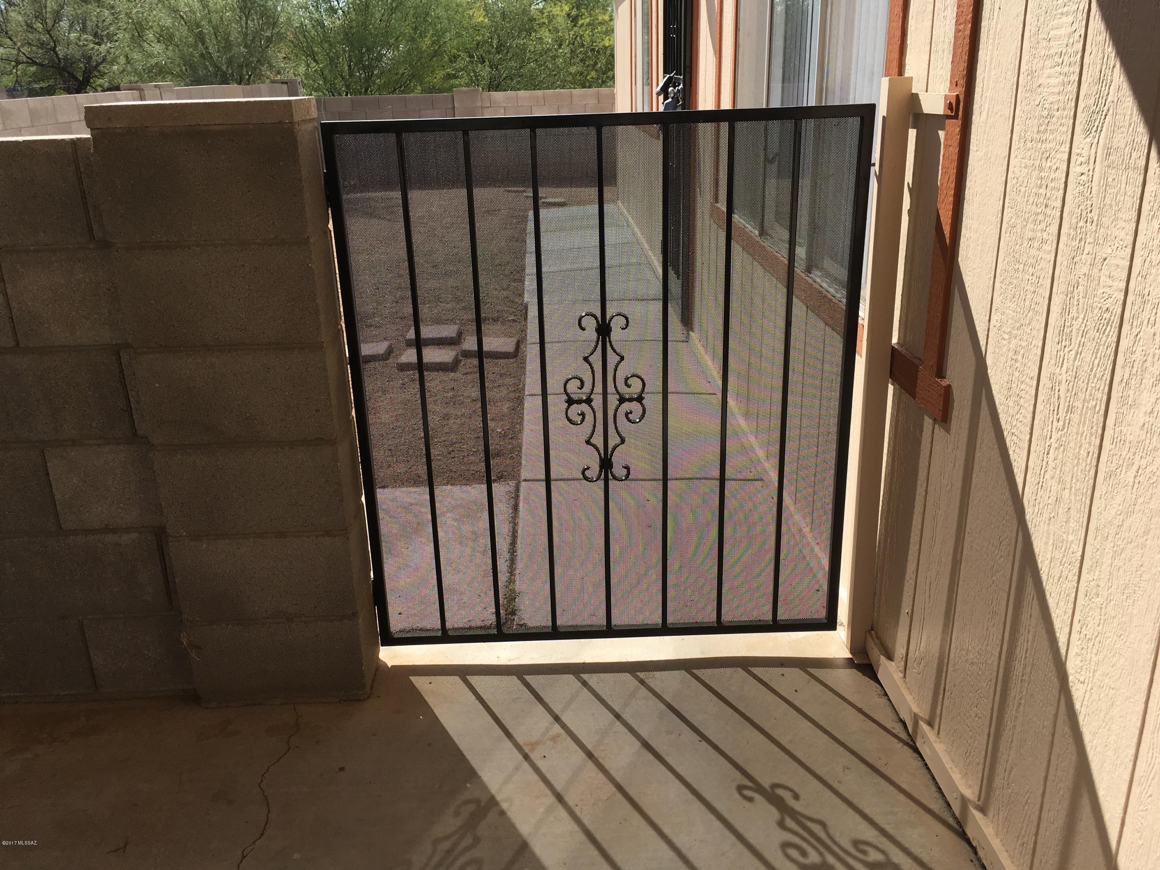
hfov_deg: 61.7
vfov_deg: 48.2
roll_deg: +0.8
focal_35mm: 29
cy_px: 435
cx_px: 580
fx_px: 972
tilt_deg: -20.9
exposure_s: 1/1221
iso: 25
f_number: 2.2
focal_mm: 4.15
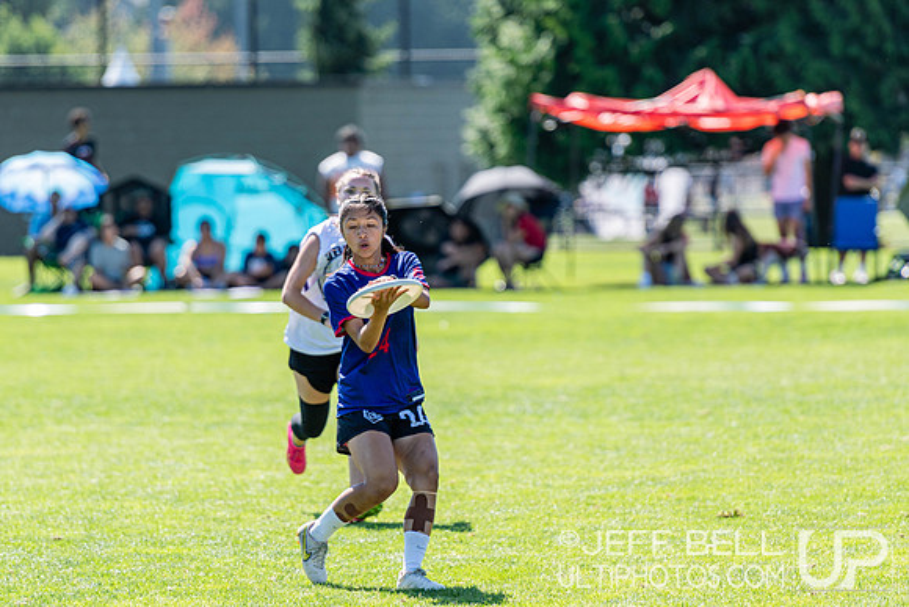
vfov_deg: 4.6
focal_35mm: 300
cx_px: 454
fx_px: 7576
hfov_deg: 6.9
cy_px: 304
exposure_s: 1/1250
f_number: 3.2
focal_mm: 200
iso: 100
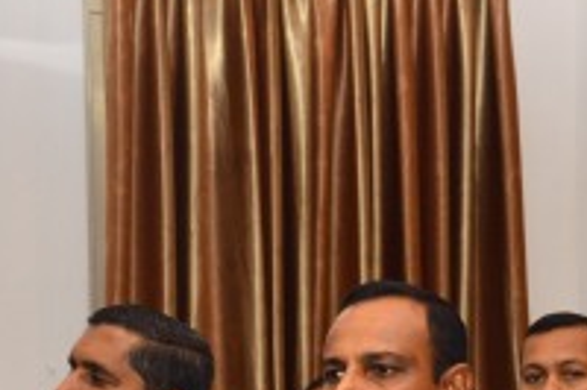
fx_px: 1906
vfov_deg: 11.3
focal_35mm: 117
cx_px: 470
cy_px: 545
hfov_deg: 17.4
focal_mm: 26
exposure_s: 1/100
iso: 400
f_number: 5
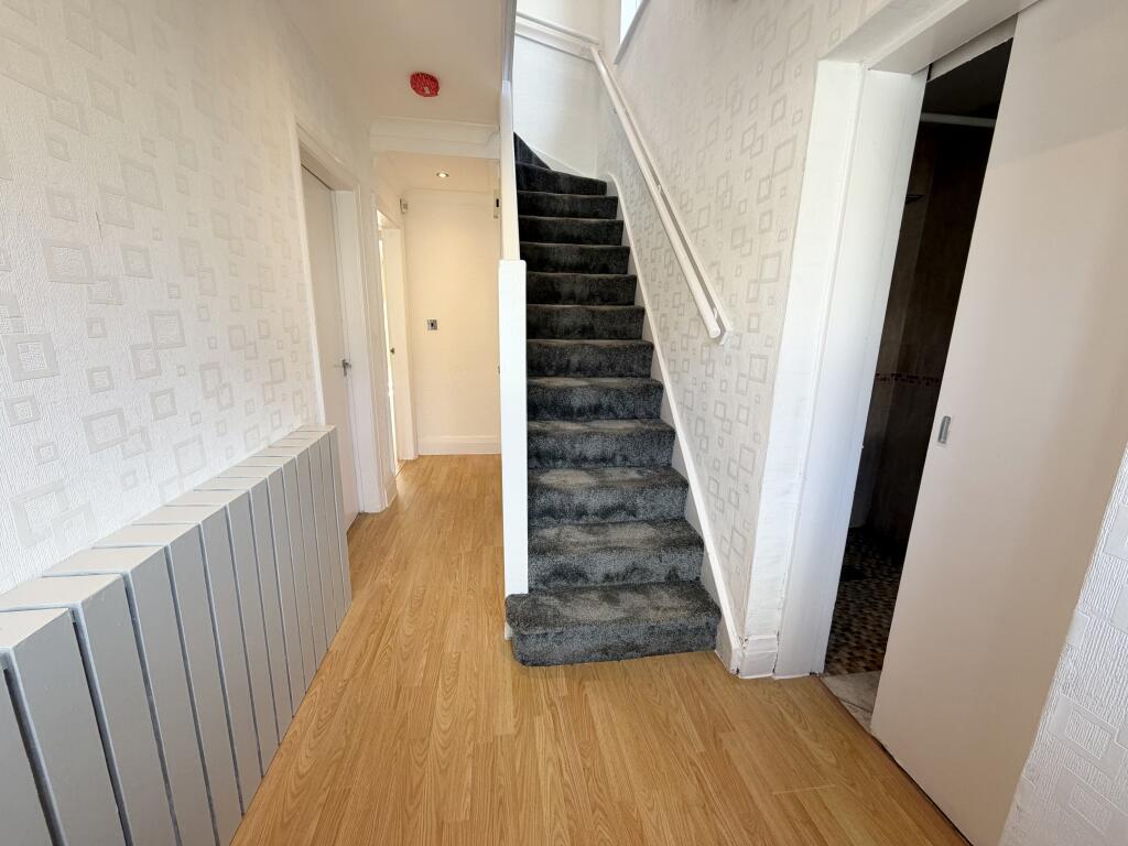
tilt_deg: -12.8
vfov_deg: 85.7
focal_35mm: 14
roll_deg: -0.7
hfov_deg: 102.1
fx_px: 456
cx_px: 564
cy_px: 423
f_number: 2.2
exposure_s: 1/121
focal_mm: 2.22
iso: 100
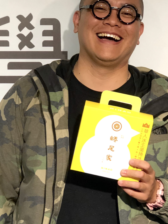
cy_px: 149
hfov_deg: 13.6
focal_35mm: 109
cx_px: 88
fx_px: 705
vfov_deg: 18.0
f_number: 2.8
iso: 160
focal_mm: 6.6
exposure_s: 1/60
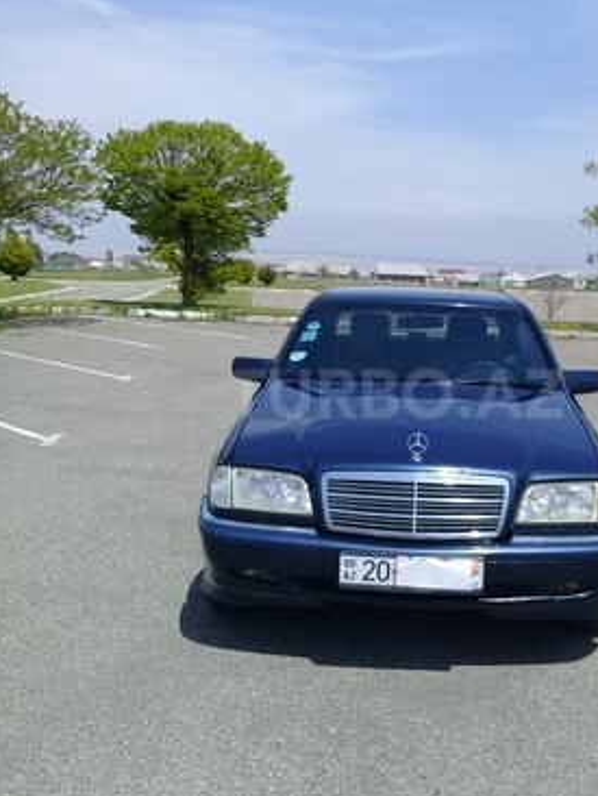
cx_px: 396
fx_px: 966
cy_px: 394
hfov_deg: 34.1
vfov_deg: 44.8
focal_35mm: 42
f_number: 2.2
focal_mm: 3.3
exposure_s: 1/1391
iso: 50
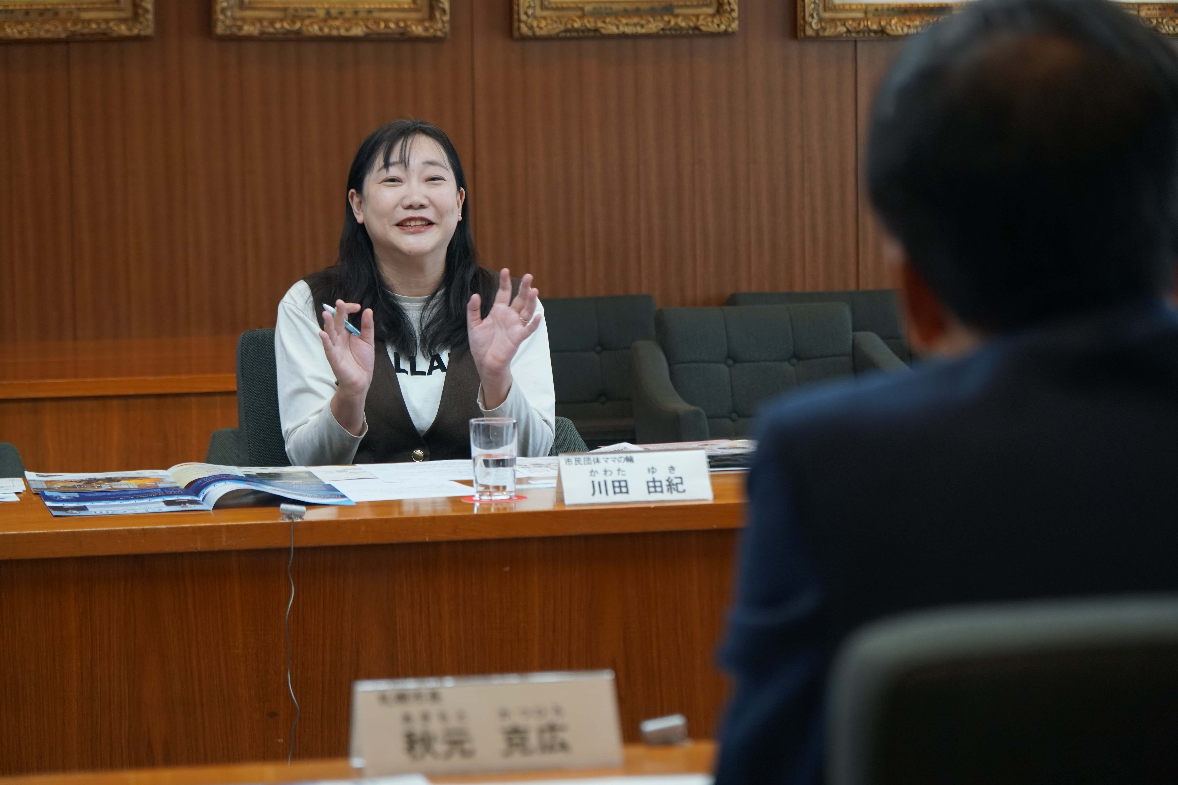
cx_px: 589
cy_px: 392
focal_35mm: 105
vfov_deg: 13.0
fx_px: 3436
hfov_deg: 19.5
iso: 800
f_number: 4
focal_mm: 70
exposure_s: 1/160
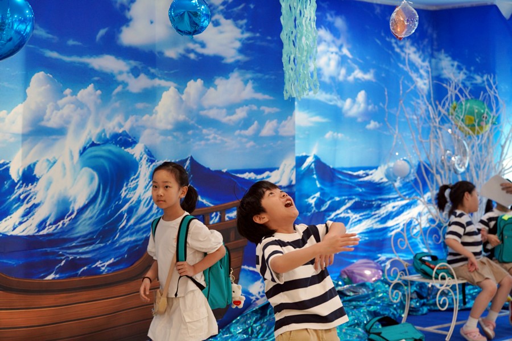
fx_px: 995
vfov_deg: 19.5
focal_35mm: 70
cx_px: 256
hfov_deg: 28.8
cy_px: 170
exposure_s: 1/160
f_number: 4
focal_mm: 70
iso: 800
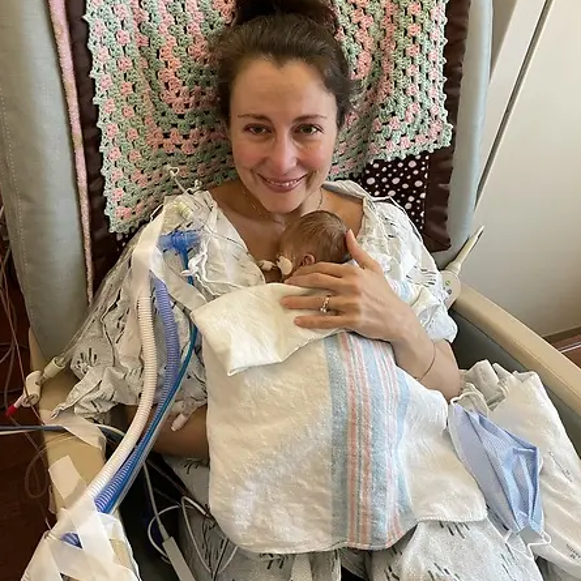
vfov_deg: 52.1
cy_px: 223
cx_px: 291
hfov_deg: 52.5
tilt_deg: -34.5
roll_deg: -8.1
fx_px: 589
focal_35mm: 31
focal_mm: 5.1
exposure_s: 1/30
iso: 400
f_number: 1.6
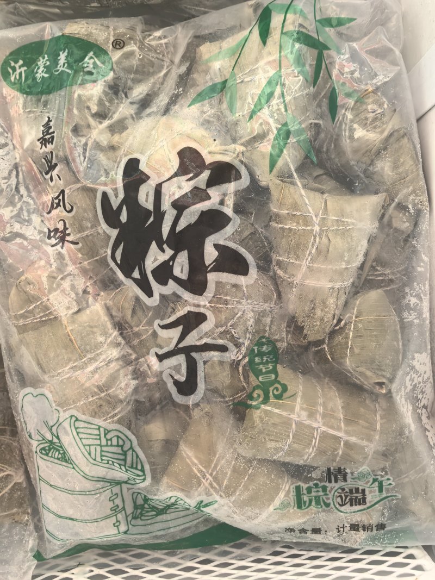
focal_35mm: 27
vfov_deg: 65.3
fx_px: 452
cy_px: 290
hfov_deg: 51.3
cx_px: 218
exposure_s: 1/50
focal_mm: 5.75
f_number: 2.8
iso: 320
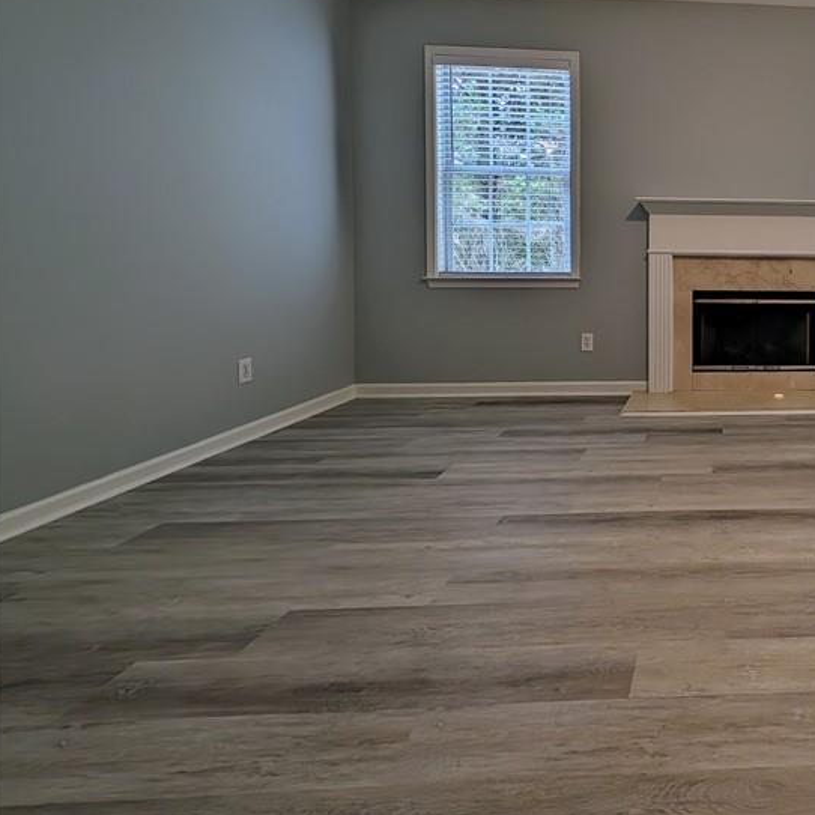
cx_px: 759
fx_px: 533
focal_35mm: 20
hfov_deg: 61.0
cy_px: 268
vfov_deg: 72.5
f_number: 1.95
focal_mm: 2.23
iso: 42
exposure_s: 1/60
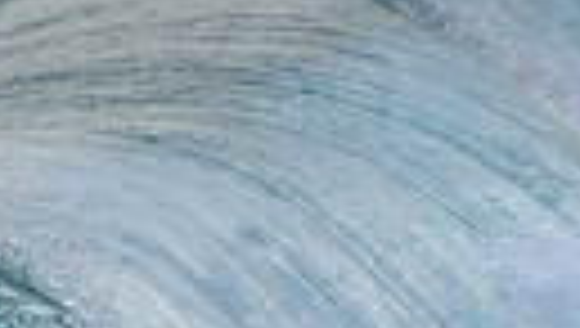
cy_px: 748
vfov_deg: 0.4
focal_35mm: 2891
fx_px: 44526
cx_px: 382
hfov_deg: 0.7
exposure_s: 1/1600
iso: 900
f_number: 5.6
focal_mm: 400
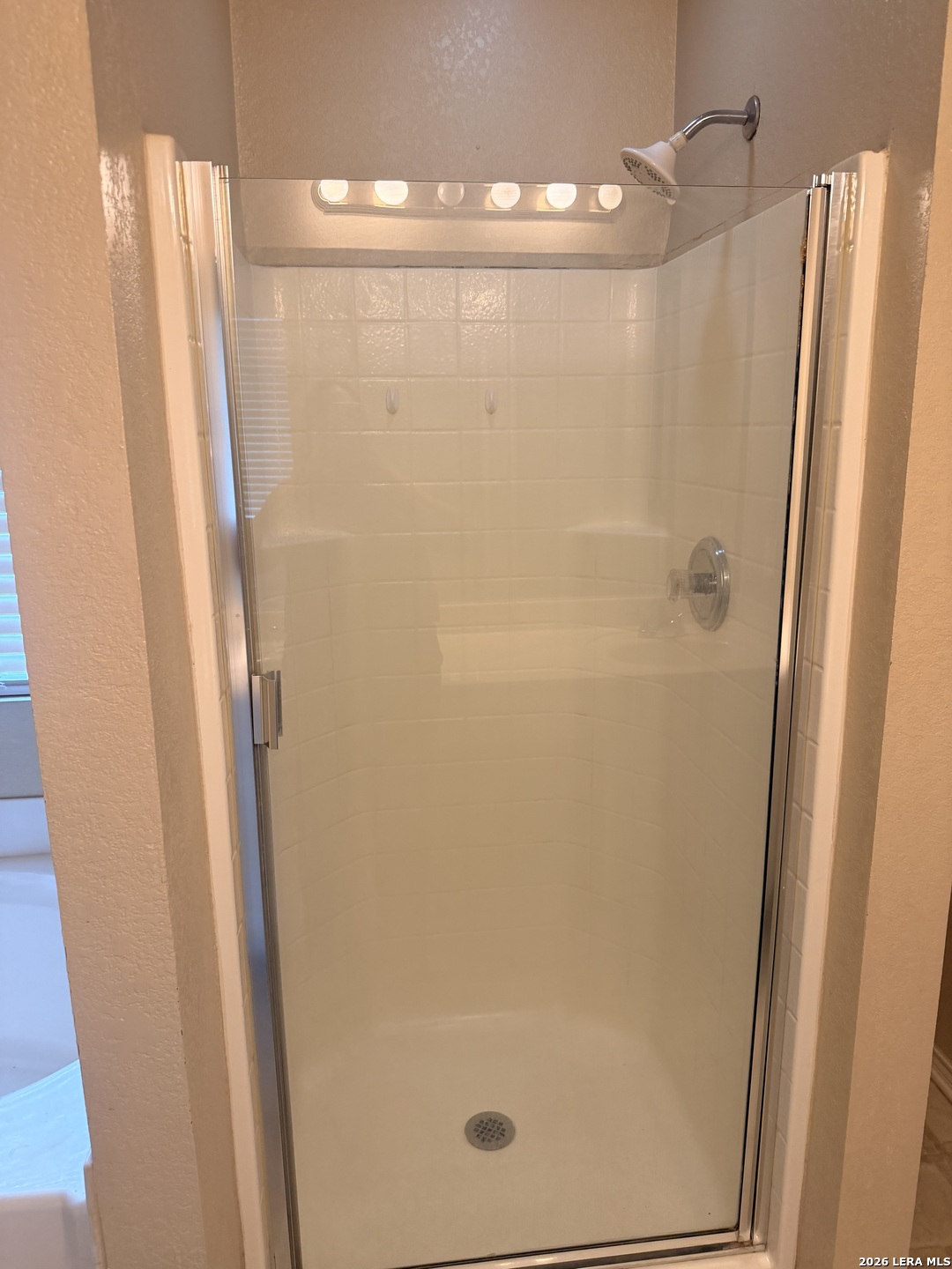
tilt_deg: -14.9
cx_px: 476
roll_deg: +0.5
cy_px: 634
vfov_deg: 71.6
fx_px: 880
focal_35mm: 24
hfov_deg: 56.8
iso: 200
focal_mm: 6.76
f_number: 1.78
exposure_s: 1/60
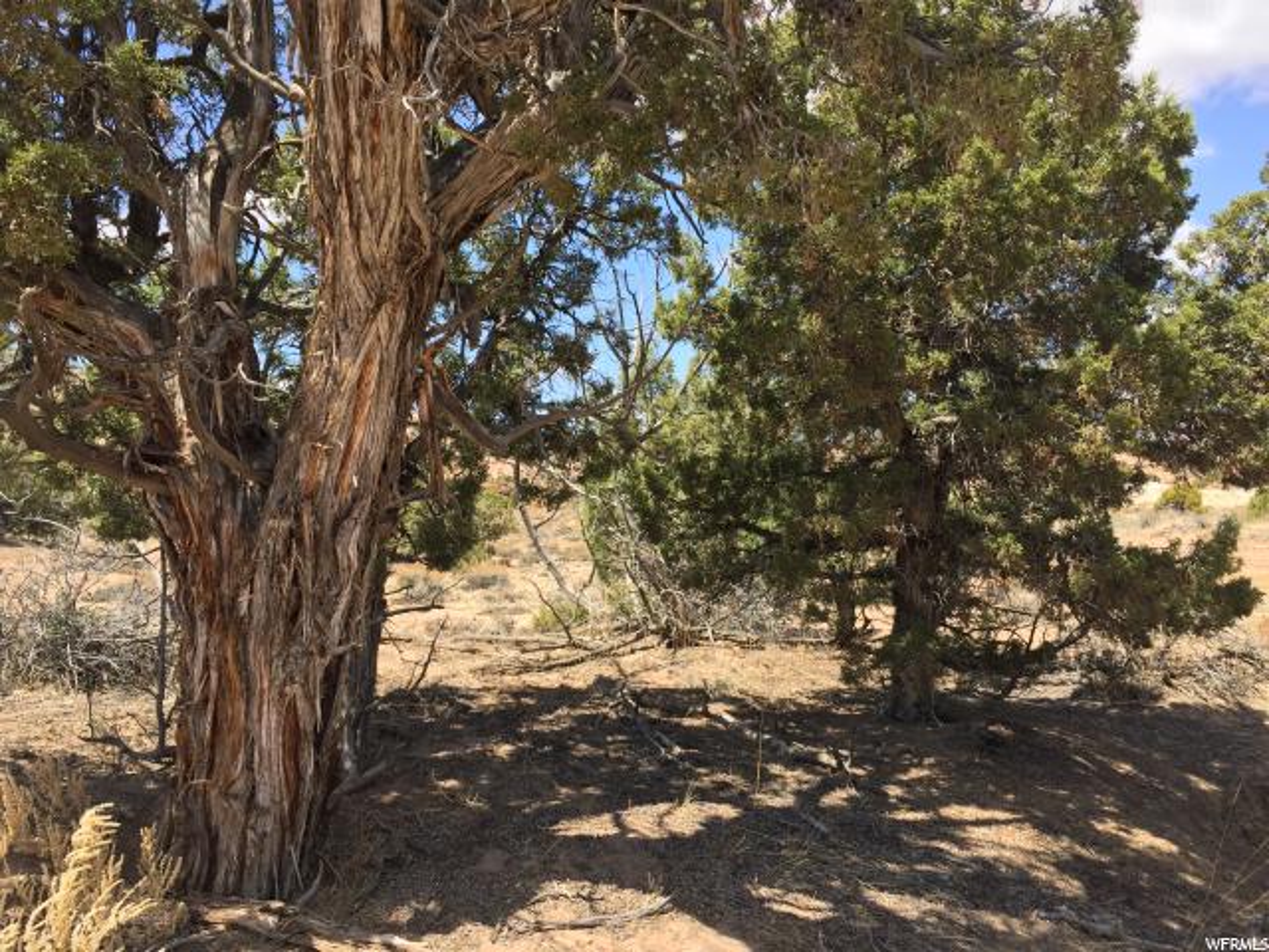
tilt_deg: +4.9
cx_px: 634
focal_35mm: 29
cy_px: 476
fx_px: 1063
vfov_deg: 48.2
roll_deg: +2.2
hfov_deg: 61.7
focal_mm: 4.15
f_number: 2.2
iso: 32
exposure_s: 1/860
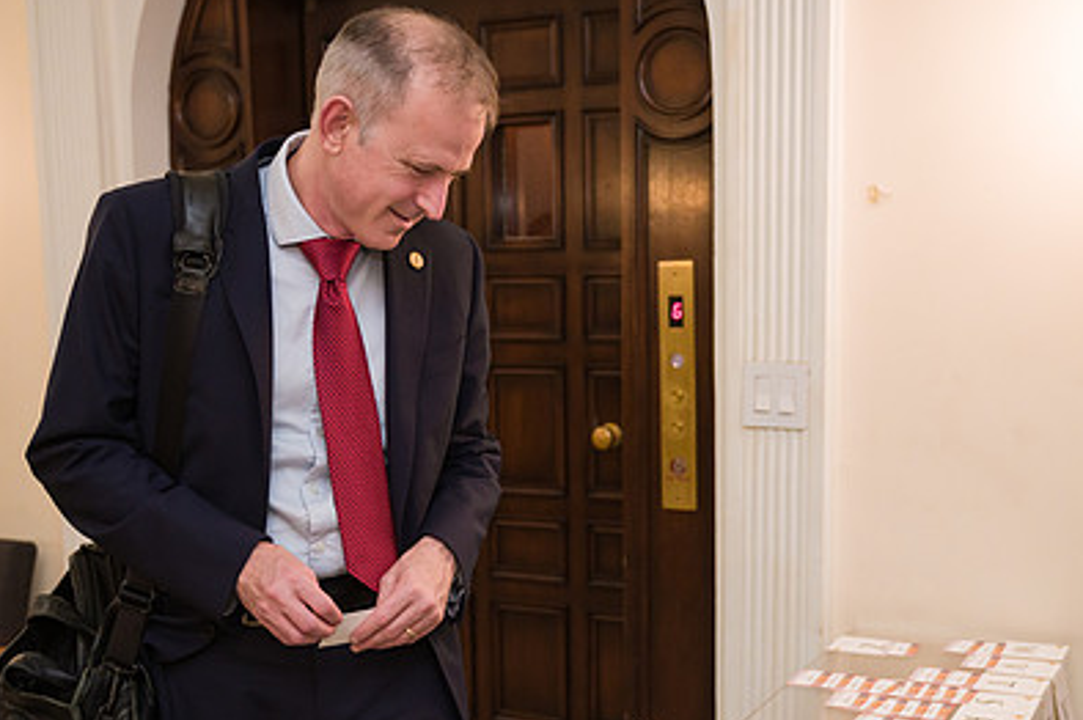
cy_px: 514
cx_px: 572
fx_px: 1443
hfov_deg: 41.1
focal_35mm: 48
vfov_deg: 27.7
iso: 1250
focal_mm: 32
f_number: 3.2
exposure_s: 1/200
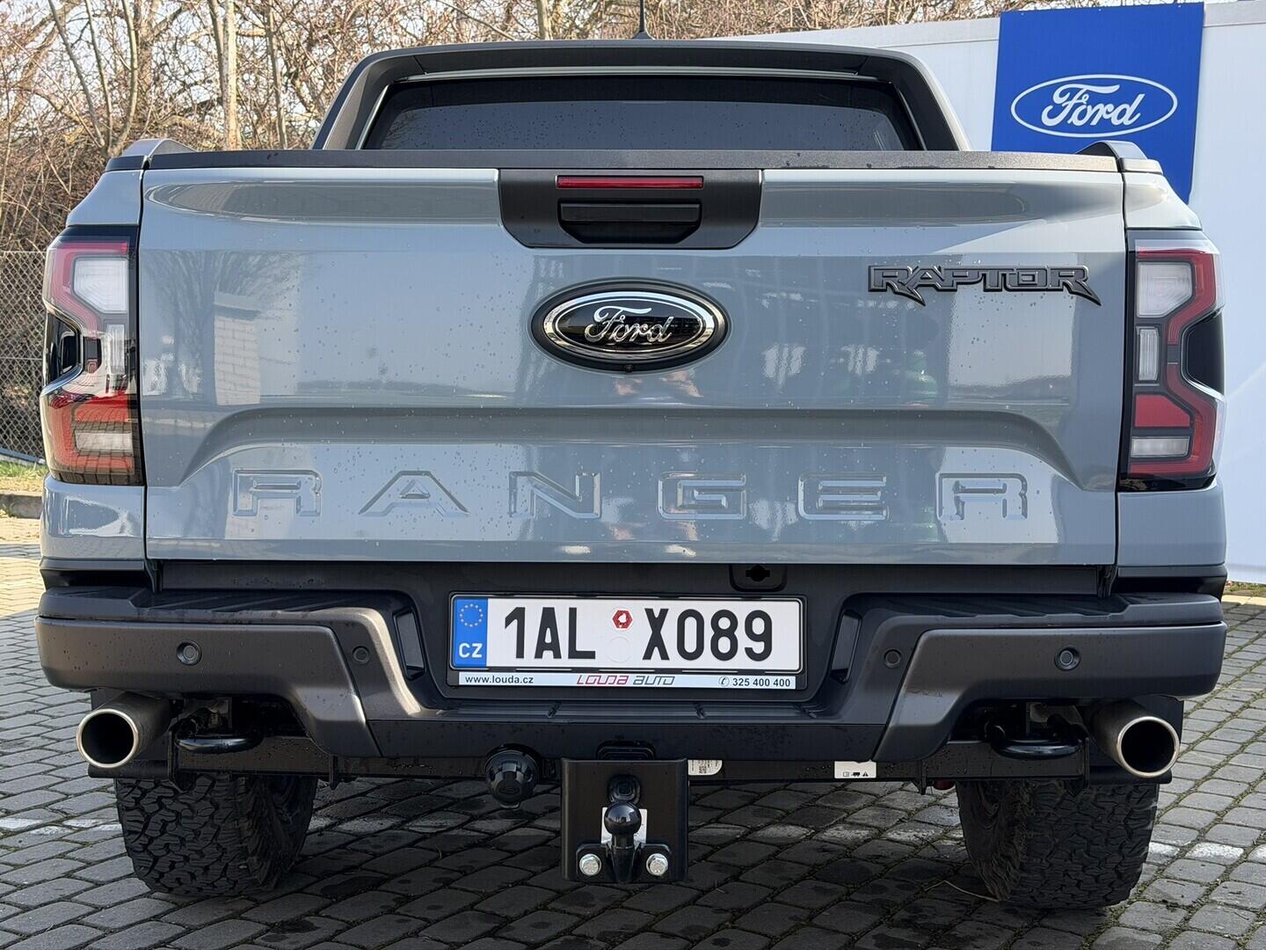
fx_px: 1755
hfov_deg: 39.7
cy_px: 475
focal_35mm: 48
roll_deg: -1.0
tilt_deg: -5.1
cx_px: 633
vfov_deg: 30.3
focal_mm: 6.76
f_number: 1.78
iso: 64
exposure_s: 1/846
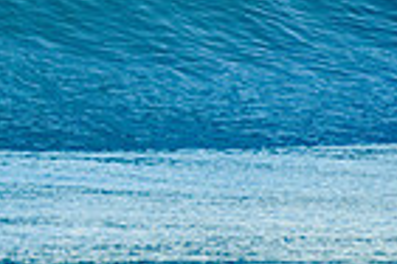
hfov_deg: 1.0
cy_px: -176
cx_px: -318
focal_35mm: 2063
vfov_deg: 0.7
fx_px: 22749
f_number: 5.6
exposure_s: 1/1600
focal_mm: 500
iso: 720
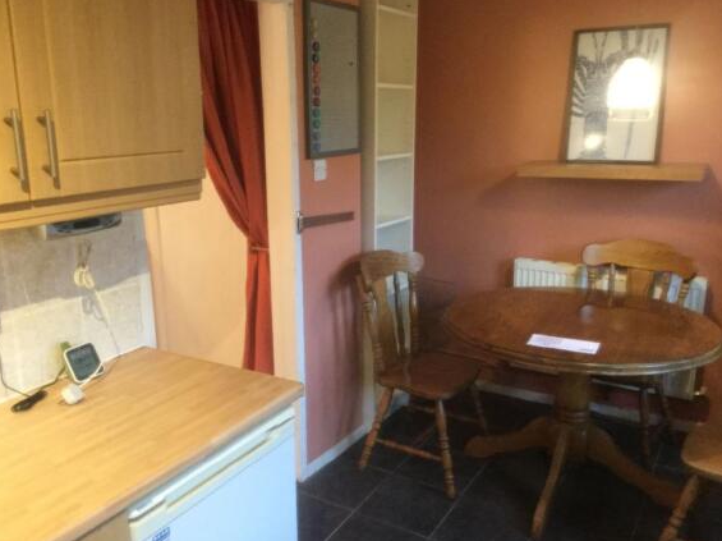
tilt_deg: -14.7
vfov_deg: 44.1
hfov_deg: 56.8
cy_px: 274
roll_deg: +1.3
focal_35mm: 32
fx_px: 667
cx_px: 366
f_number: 2.4
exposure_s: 1/33
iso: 250
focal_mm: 3.3
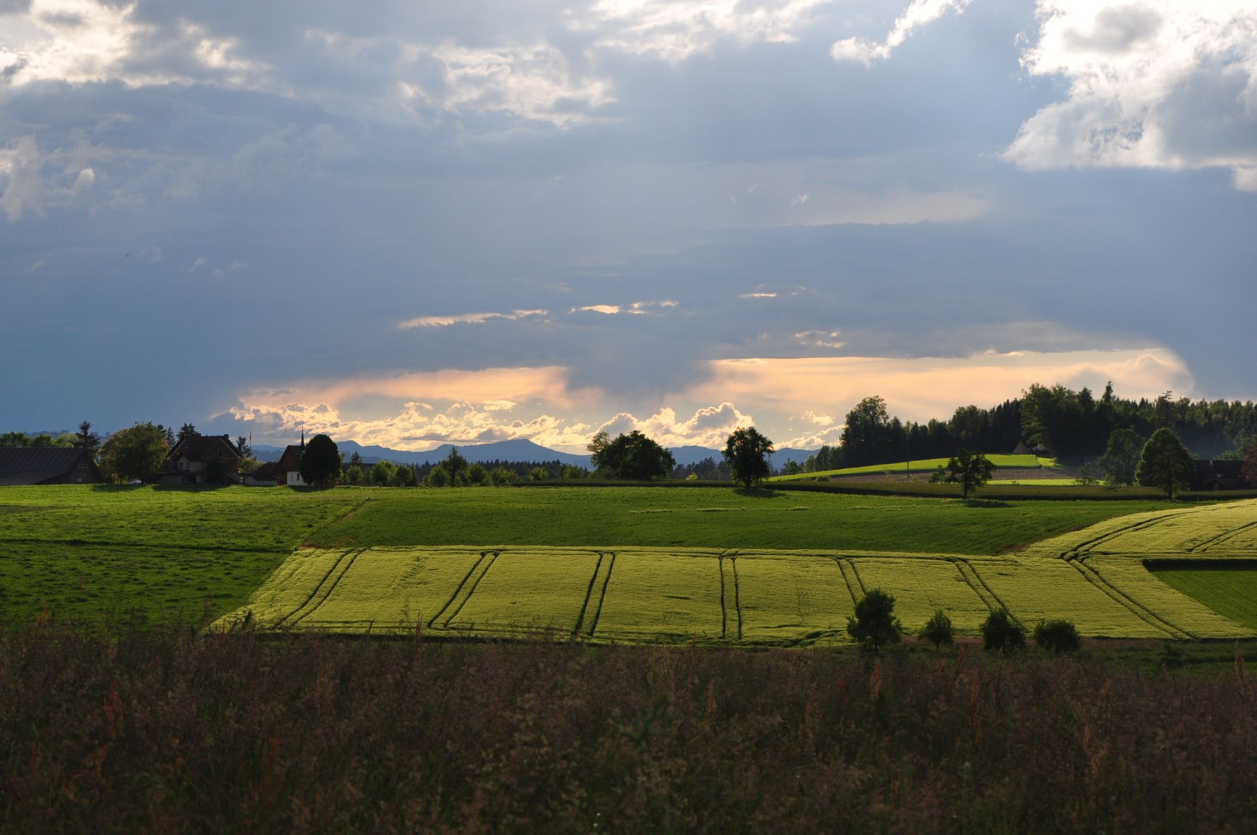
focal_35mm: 99
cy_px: 418
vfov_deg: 13.8
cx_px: 628
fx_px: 3453
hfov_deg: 20.6
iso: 200
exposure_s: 1/400
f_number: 11
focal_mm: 66
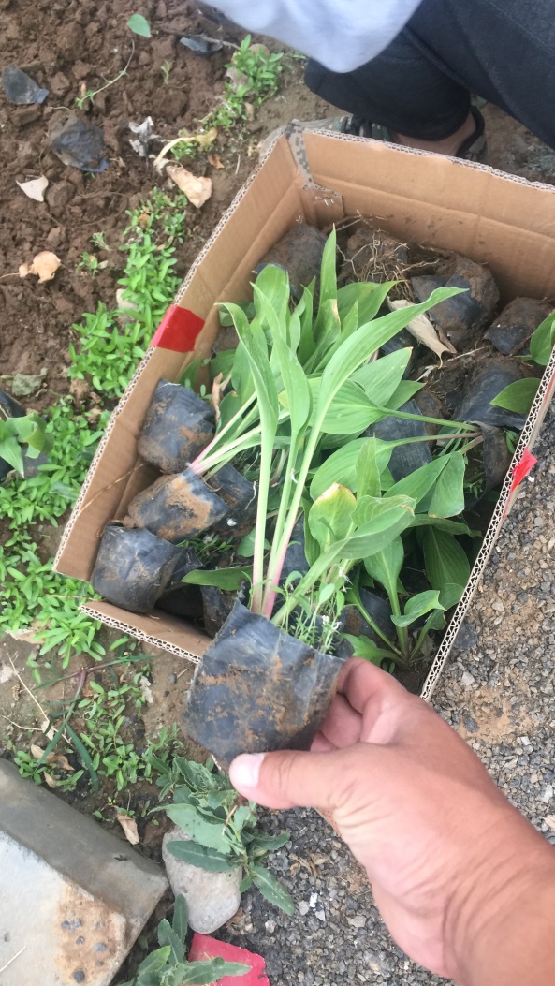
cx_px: 283
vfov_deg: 61.0
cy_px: 488
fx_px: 836
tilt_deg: -81.9
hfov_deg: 36.7
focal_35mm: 32
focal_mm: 4.15
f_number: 2.2
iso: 32
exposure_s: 1/33
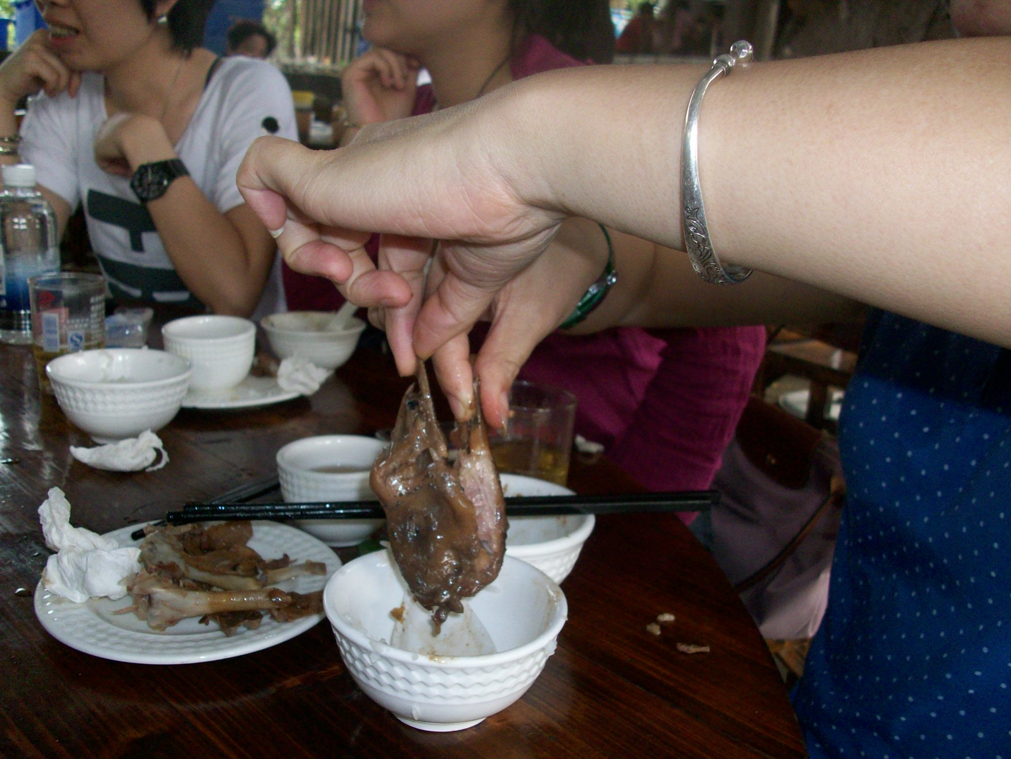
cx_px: 506
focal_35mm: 34
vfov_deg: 41.8
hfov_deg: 54.0
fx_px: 993
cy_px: 380
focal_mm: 5.7
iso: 160
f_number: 2.8
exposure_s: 1/60
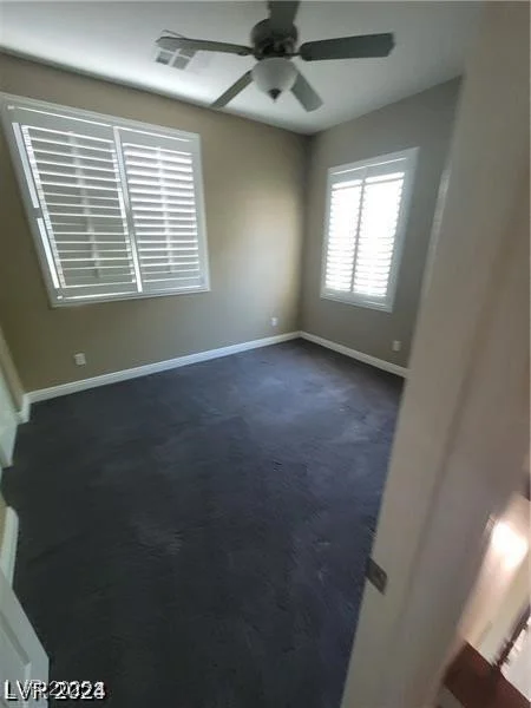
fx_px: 266
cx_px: 266
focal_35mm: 13
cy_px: 354
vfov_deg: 106.2
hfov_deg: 89.9
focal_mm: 2.2
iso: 320
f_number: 2.2
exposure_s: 1/40
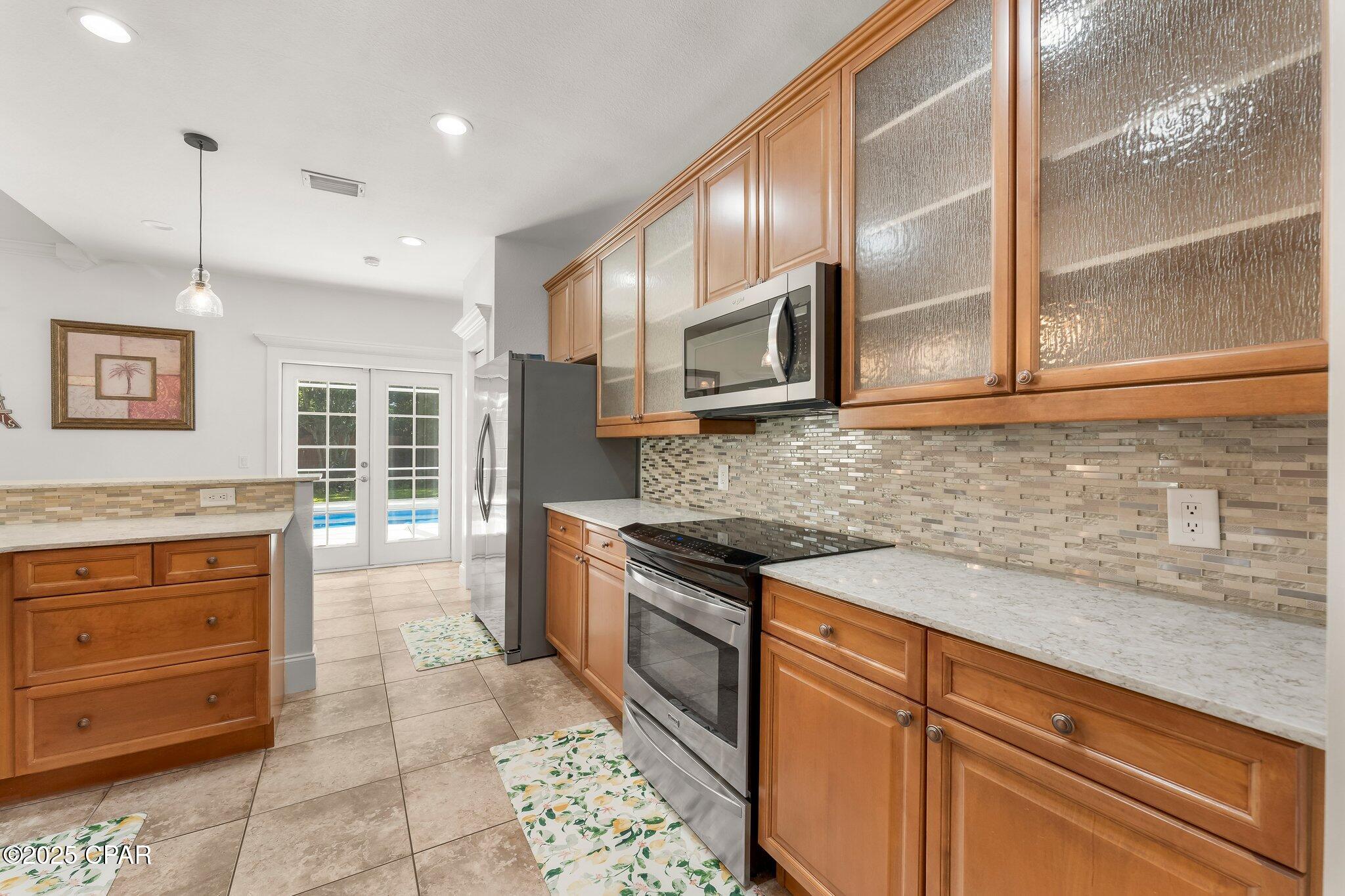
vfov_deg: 81.2
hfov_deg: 104.3
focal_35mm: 14
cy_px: 448
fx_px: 523
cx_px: 672
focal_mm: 14
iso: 400
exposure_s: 1/10
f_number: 8
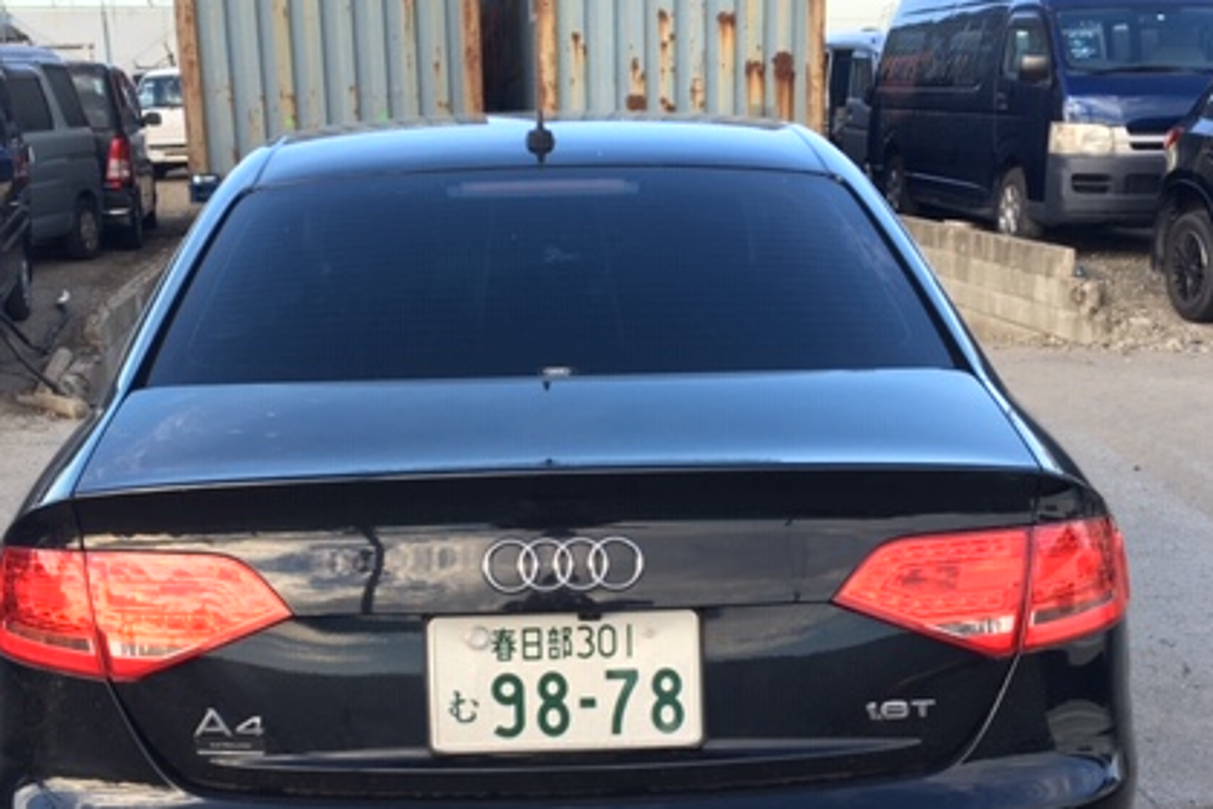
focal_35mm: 46
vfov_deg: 28.9
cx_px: 552
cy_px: 572
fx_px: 1550
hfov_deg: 42.7
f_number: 2.2
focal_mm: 4.15
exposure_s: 1/120
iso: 25
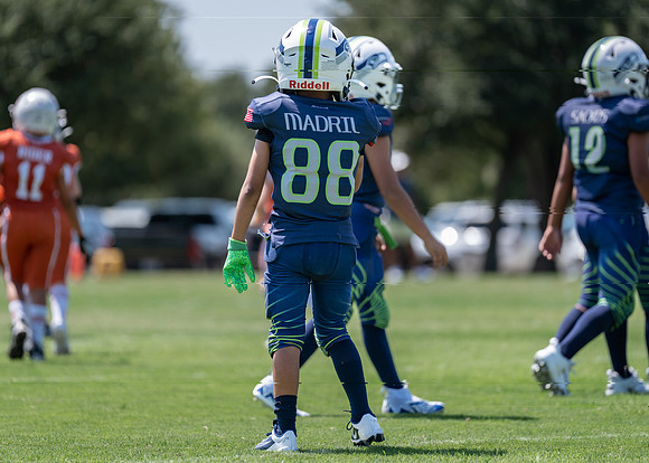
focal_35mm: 235
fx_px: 4322
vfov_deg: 6.1
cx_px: 294
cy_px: 205
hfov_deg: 8.6
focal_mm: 200
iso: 160
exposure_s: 1/1600
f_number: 2.8
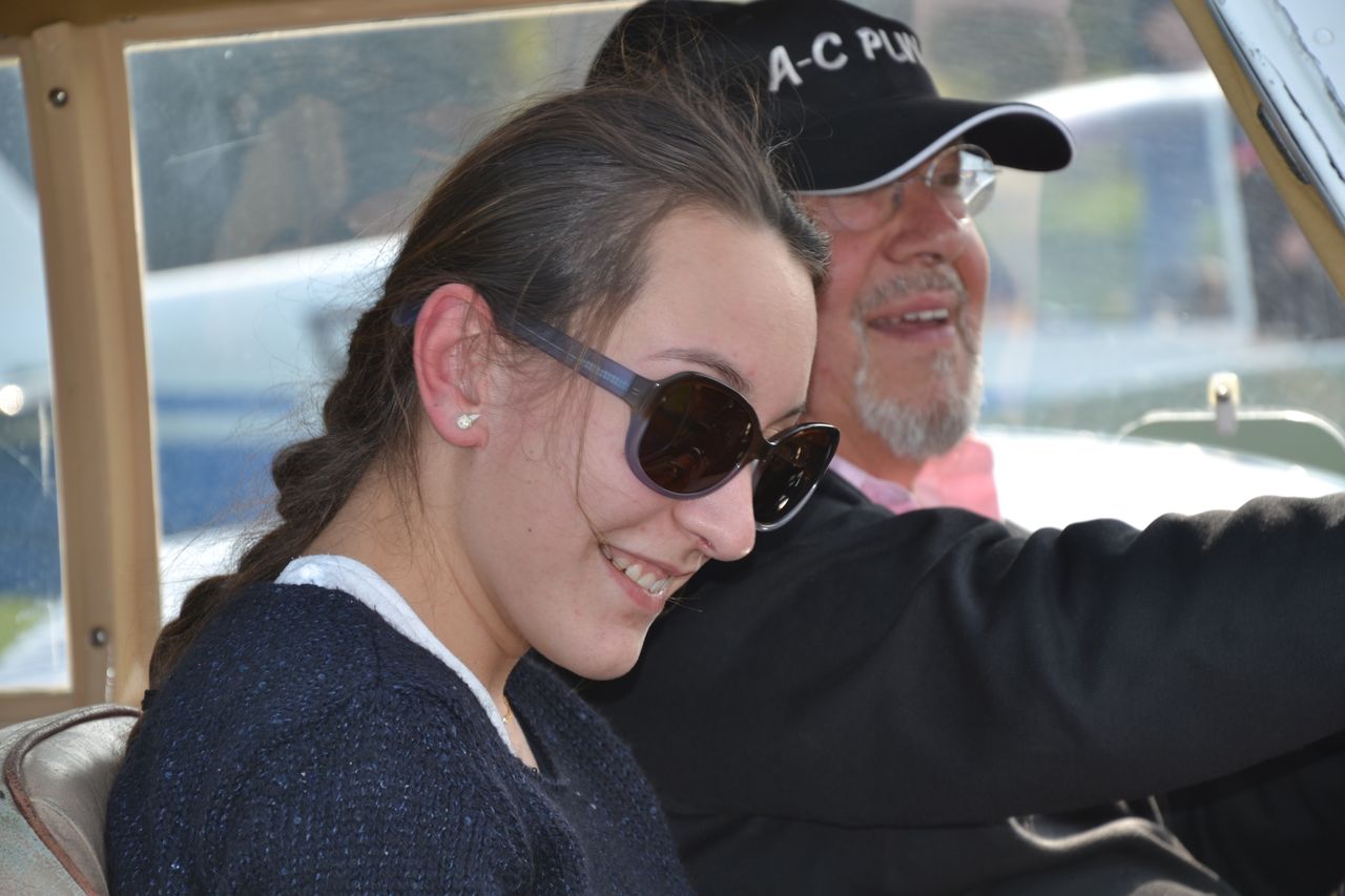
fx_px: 5883
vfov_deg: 8.7
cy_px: 448
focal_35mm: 158
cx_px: 672
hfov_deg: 13.0
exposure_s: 1/125
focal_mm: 105
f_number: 5.6
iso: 100
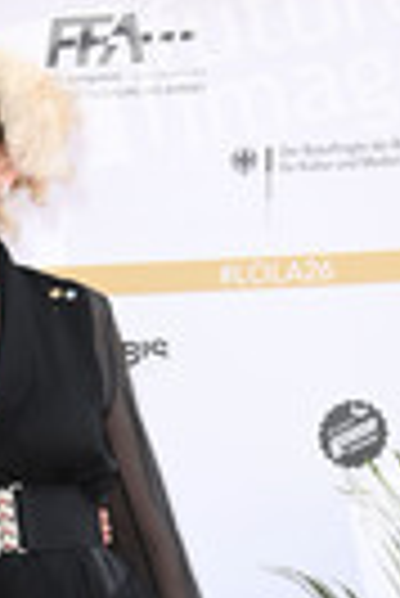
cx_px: -189
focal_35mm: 174
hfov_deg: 7.8
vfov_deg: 11.5
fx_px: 2892
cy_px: 746
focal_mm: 58
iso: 500
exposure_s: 1/250
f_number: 5.6
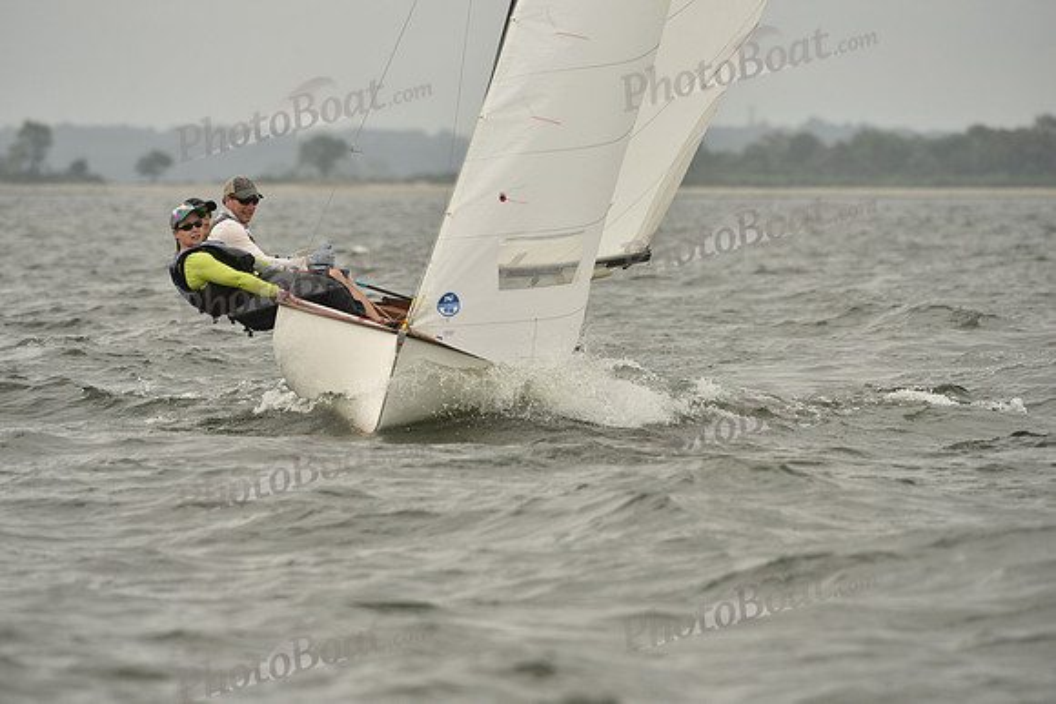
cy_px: 352
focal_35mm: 400
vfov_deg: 3.4
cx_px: 528
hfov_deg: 5.2
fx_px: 11736
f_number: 7.1
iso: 320
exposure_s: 1/1250
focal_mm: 400
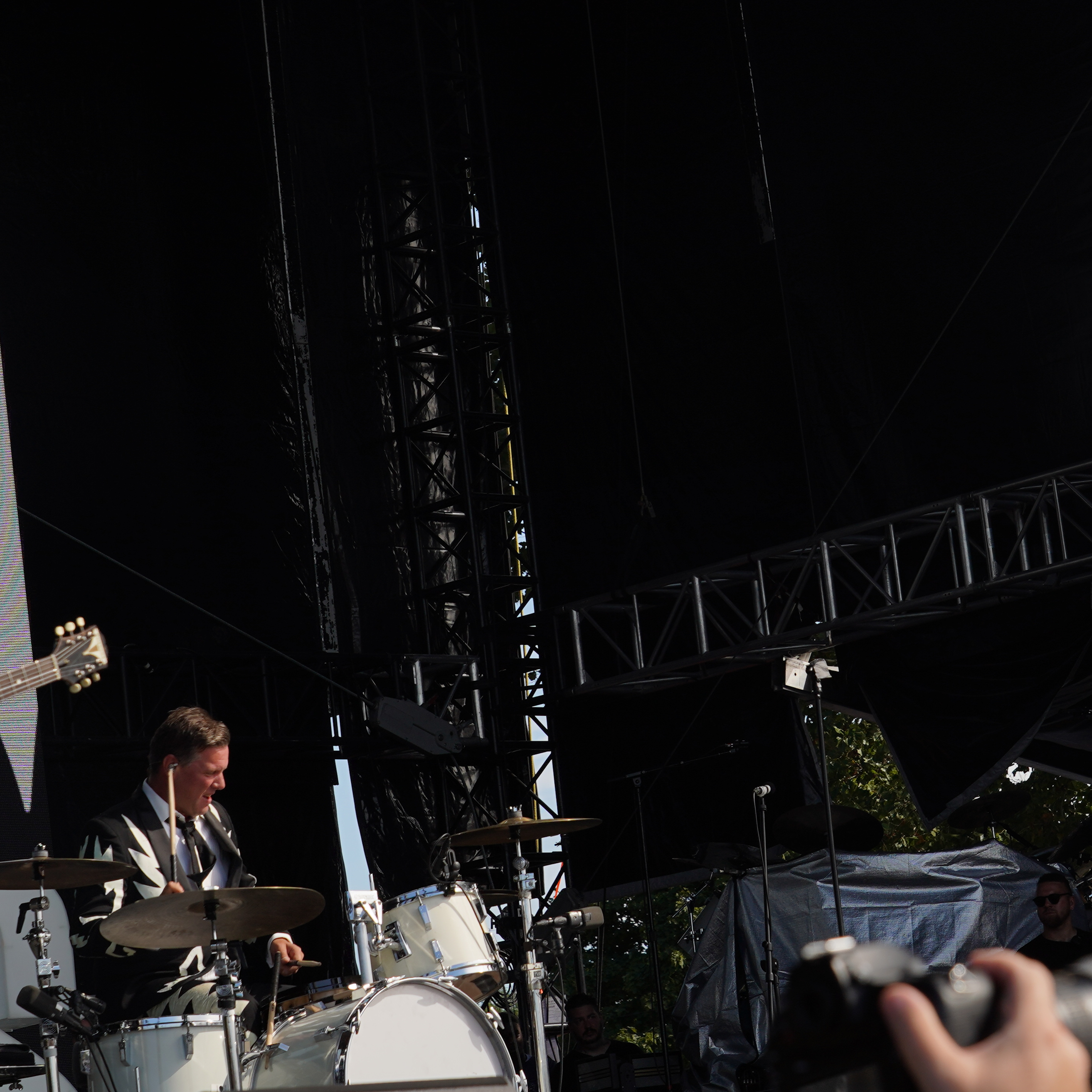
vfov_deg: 14.9
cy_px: 390
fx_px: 4176
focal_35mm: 117
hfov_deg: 14.9
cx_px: 629
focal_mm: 65
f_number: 8
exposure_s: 1/320
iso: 100
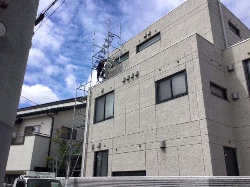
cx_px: 125
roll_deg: -1.4
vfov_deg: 45.4
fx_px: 224
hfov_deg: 58.4
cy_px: 94
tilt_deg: +21.2
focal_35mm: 31
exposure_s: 1/1942
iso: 25
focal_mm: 3.3
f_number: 2.4
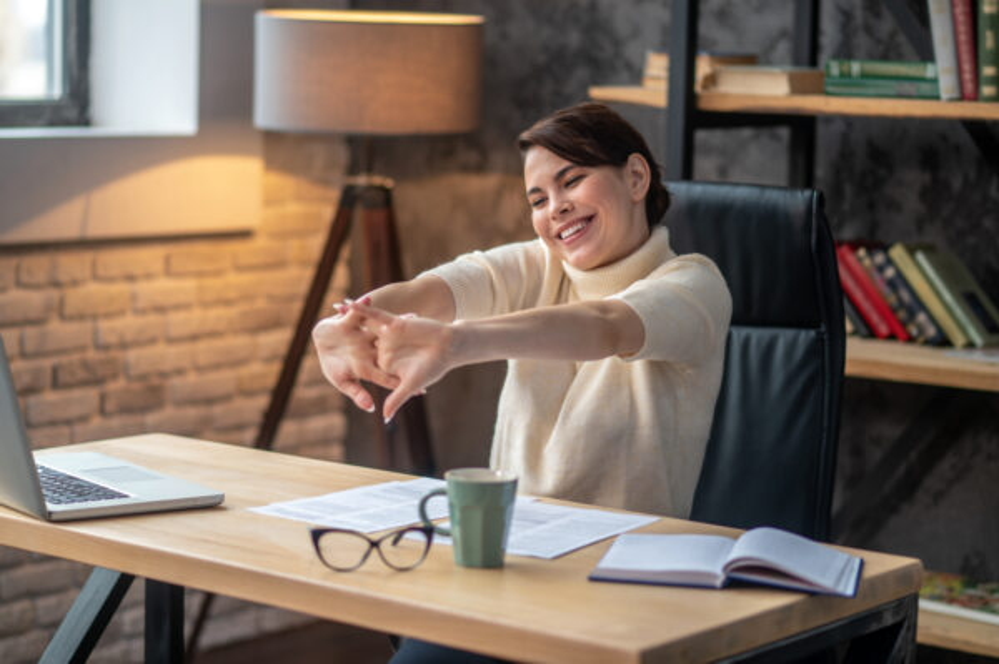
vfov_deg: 16.0
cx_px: 500
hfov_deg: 23.9
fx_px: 2357
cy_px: 332
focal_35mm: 85
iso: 250
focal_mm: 85
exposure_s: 1/160
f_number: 2.2
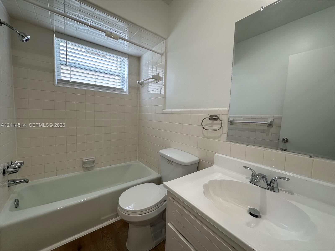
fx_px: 135
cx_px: 168
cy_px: 126
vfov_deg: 85.7
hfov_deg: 102.1
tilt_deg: -2.8
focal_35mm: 14
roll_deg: -2.6
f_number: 2.2
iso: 100
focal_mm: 2.22
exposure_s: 1/120
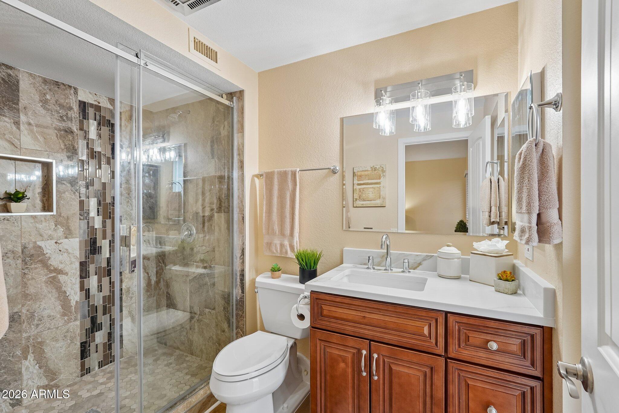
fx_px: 284
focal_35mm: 16
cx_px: 310
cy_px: 206
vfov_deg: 72.0
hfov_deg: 95.0
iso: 400
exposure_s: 1/15
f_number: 8
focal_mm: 16.5
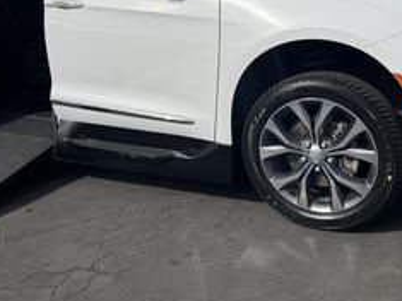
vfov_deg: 29.2
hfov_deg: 38.8
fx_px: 569
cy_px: 74
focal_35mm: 49
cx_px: 173
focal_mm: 6.76
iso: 80
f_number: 1.78
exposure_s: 1/11905
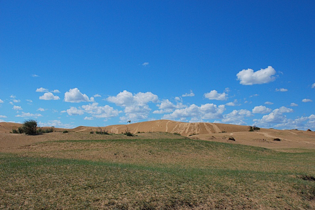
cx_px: 158
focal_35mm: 43
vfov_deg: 31.2
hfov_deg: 45.4
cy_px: 103
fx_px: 376
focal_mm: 28
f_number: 6.3
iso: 400
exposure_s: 1/2500
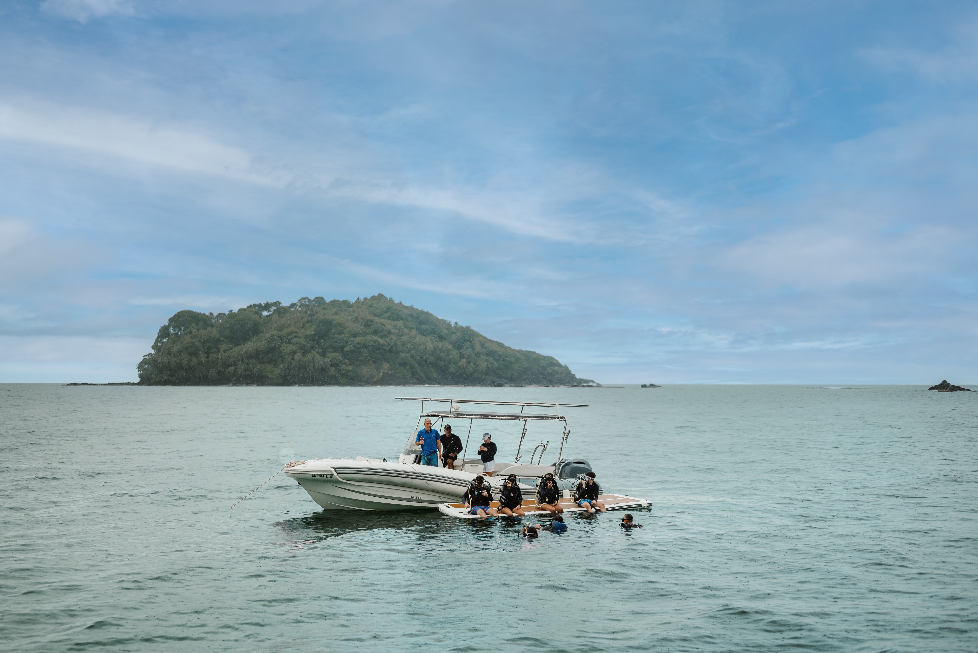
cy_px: 326
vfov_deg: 27.0
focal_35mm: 50
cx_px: 489
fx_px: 1359
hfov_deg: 39.6
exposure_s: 1/2000
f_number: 1.8
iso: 200
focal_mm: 50
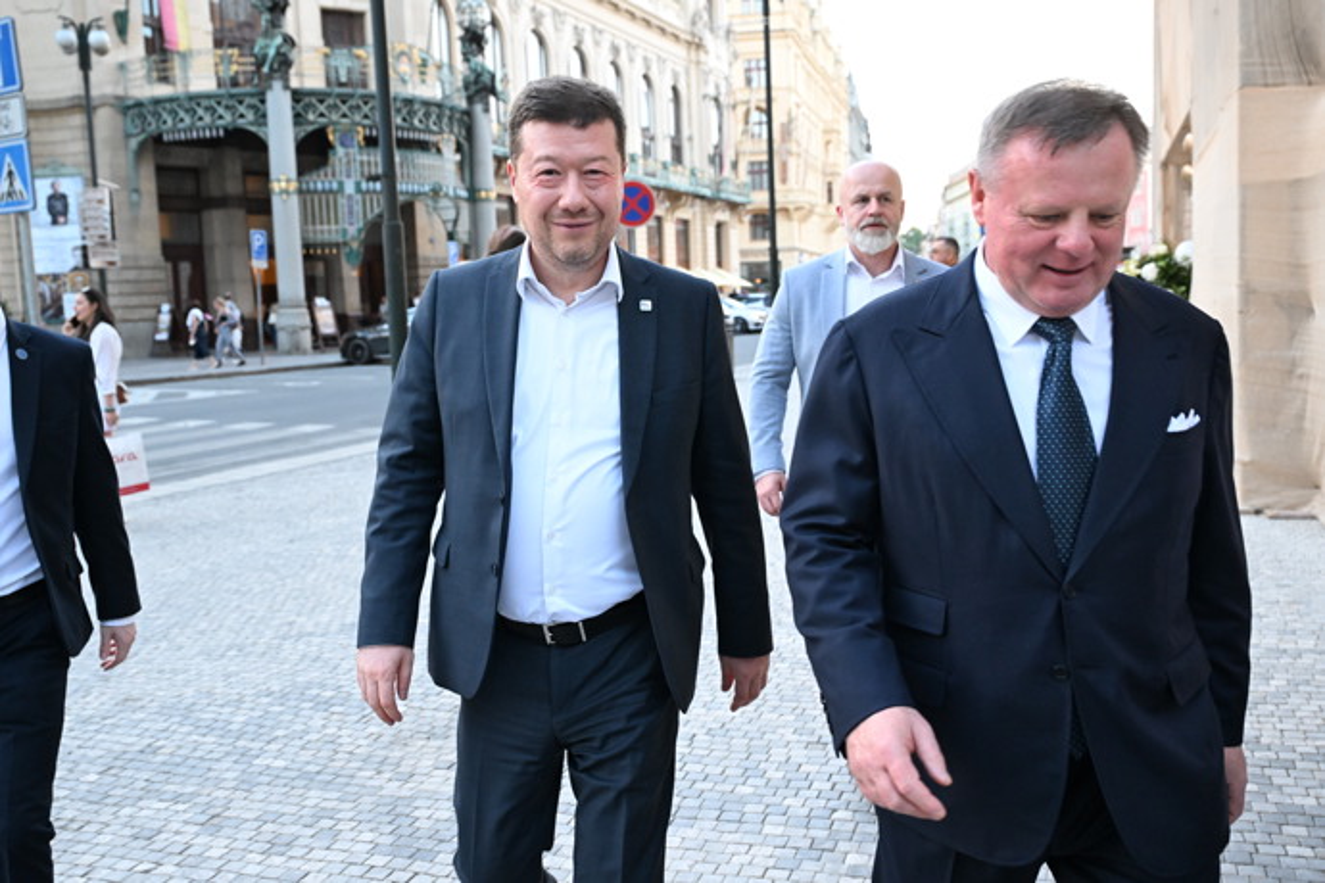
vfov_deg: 37.9
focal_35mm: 35
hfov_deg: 54.4
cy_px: 442
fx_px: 1288
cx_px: 662
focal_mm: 35
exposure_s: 1/250
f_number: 5
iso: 5000
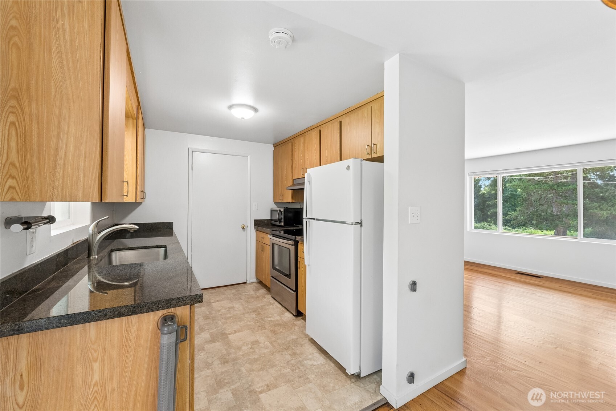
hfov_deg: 100.4
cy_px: 206
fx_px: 257
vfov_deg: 77.3
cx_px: 308
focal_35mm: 15
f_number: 9
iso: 250
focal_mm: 10
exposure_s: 1/5
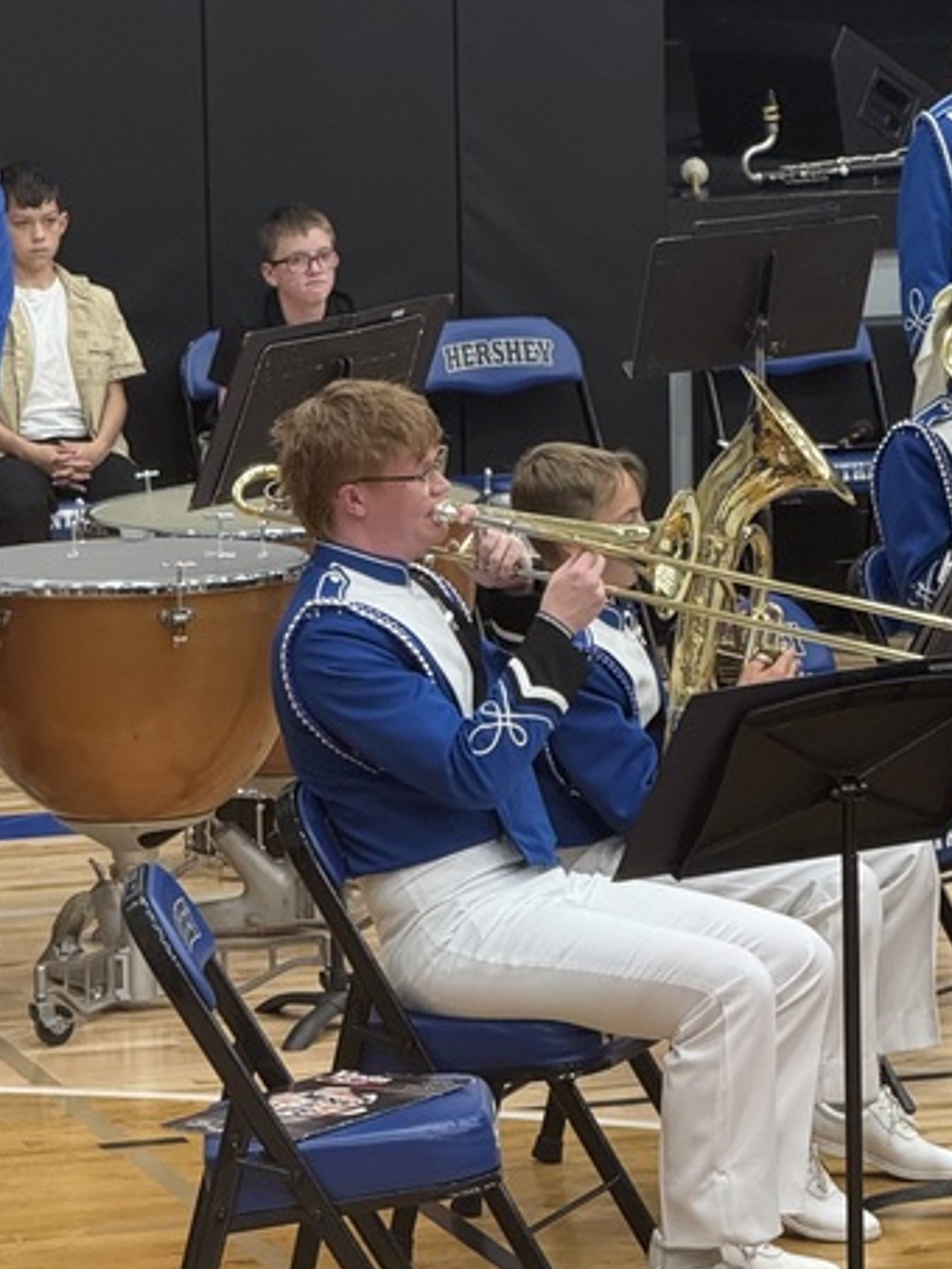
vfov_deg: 9.3
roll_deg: +0.8
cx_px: 644
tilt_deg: -7.6
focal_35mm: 212
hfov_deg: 7.0
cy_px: 560
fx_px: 7770
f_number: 2.8
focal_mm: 15.66
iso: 250
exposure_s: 1/60
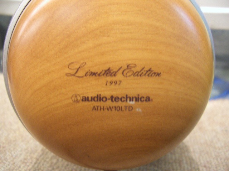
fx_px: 232
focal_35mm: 35
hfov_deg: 52.6
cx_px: 114
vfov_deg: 40.7
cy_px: 86
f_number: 2.6
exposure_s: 1/8
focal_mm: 5.8
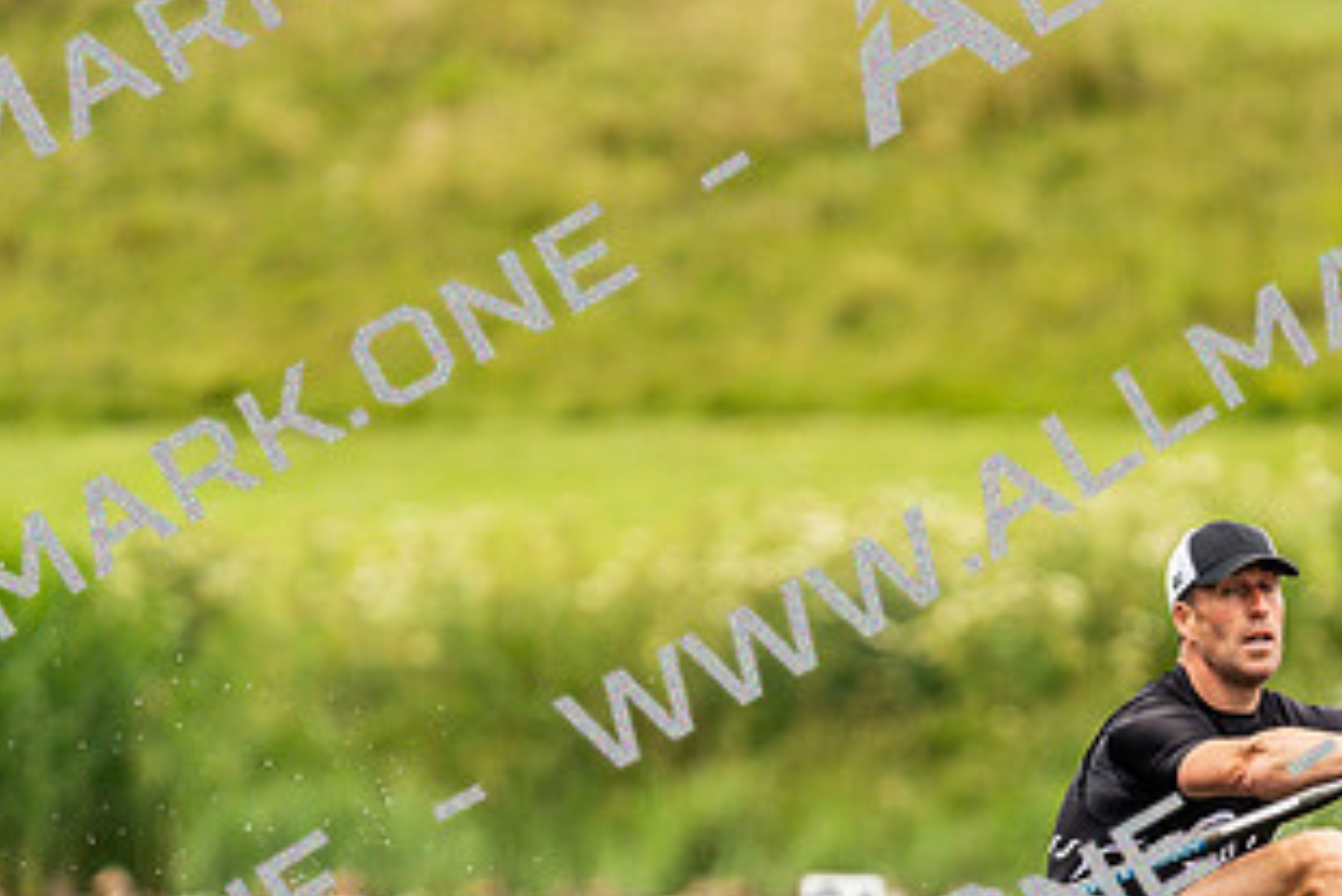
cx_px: 1091
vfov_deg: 1.2
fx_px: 41880
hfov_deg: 1.8
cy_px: 781
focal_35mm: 1123
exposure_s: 1/2000
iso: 500
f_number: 6.3
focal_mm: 600
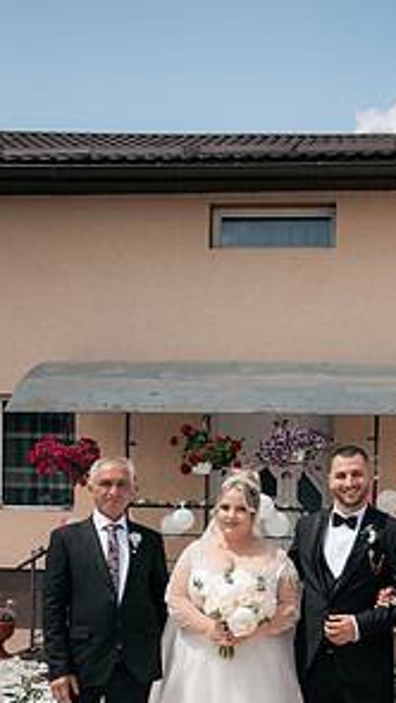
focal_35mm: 48
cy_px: 534
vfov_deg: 41.5
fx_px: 896
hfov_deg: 24.7
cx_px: 293
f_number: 3.2
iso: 320
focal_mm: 30
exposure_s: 1/3200
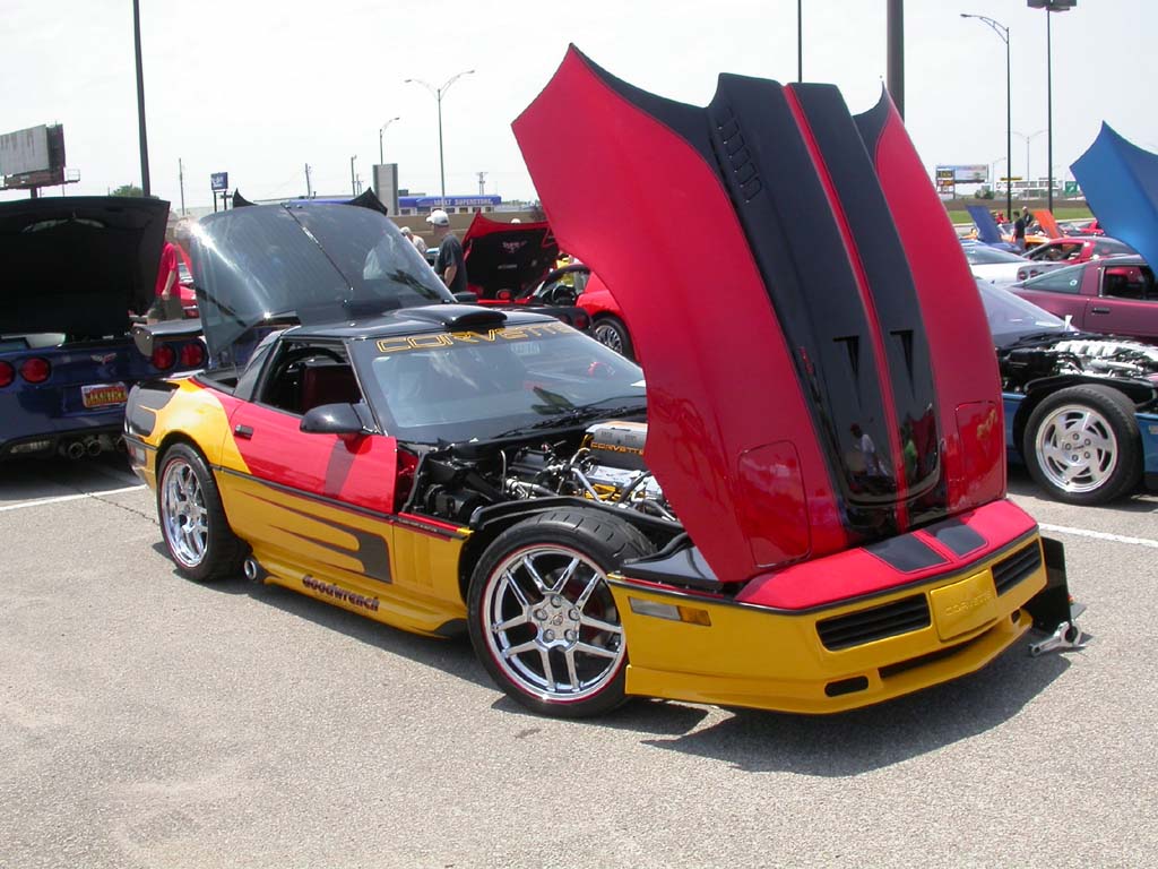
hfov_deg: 49.0
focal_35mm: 38
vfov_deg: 37.7
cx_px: 579
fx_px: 1271
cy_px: 434
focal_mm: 7.85
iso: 100
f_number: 6.7
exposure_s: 1/273
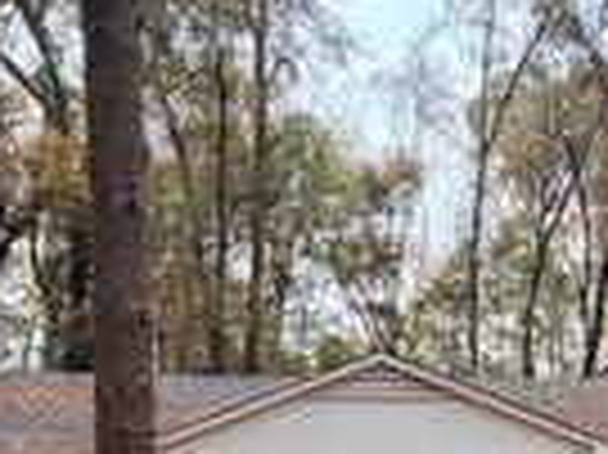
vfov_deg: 26.2
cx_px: 428
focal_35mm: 52
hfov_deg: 36.3
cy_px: 474
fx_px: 913
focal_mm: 2.22
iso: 64
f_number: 2.2
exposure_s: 1/128
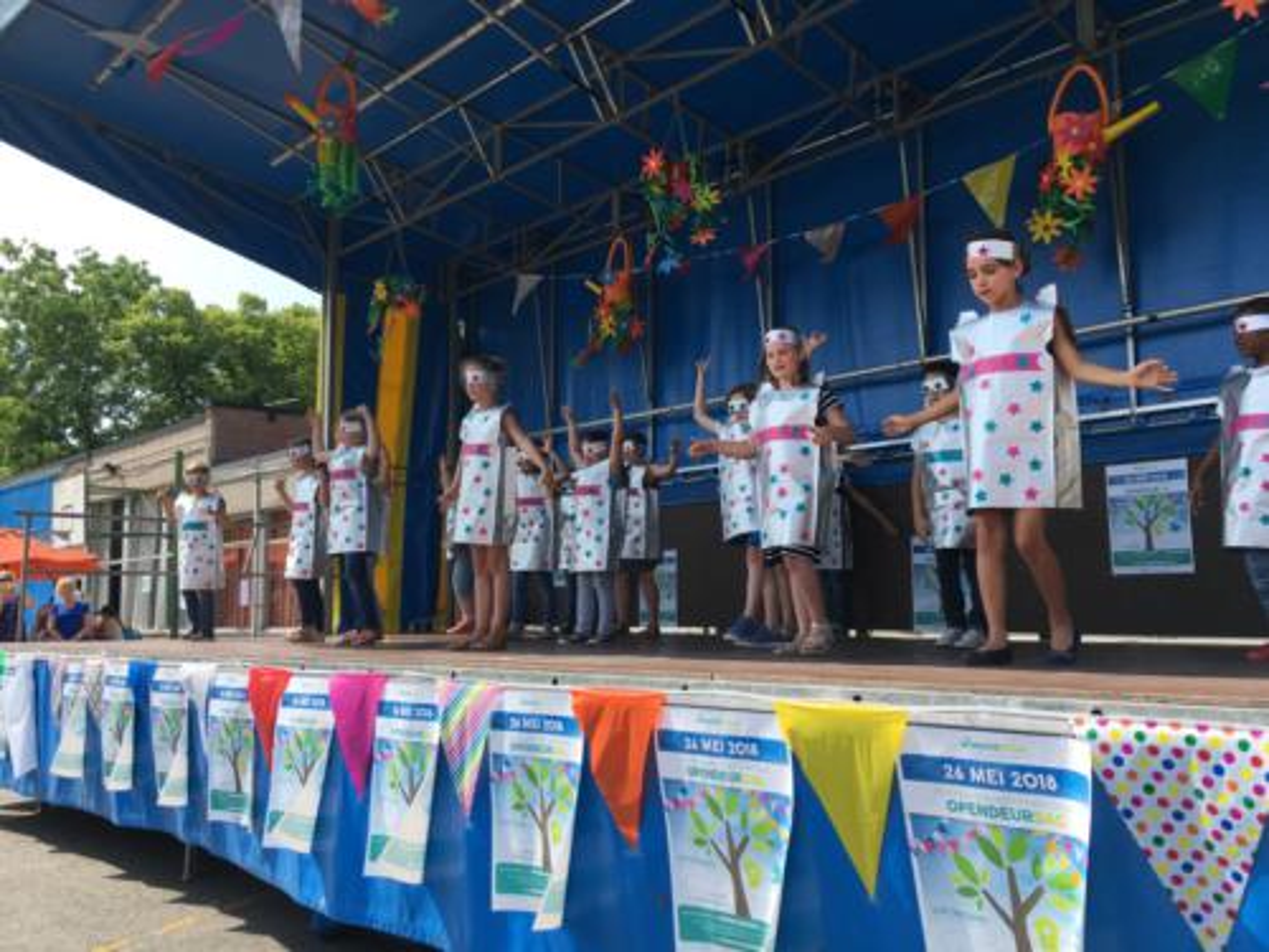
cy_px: 476
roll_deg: -0.6
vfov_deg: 48.2
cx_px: 634
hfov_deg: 61.7
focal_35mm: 29
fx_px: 1063
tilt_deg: +7.3
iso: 25
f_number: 2.2
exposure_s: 1/950
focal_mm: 4.15
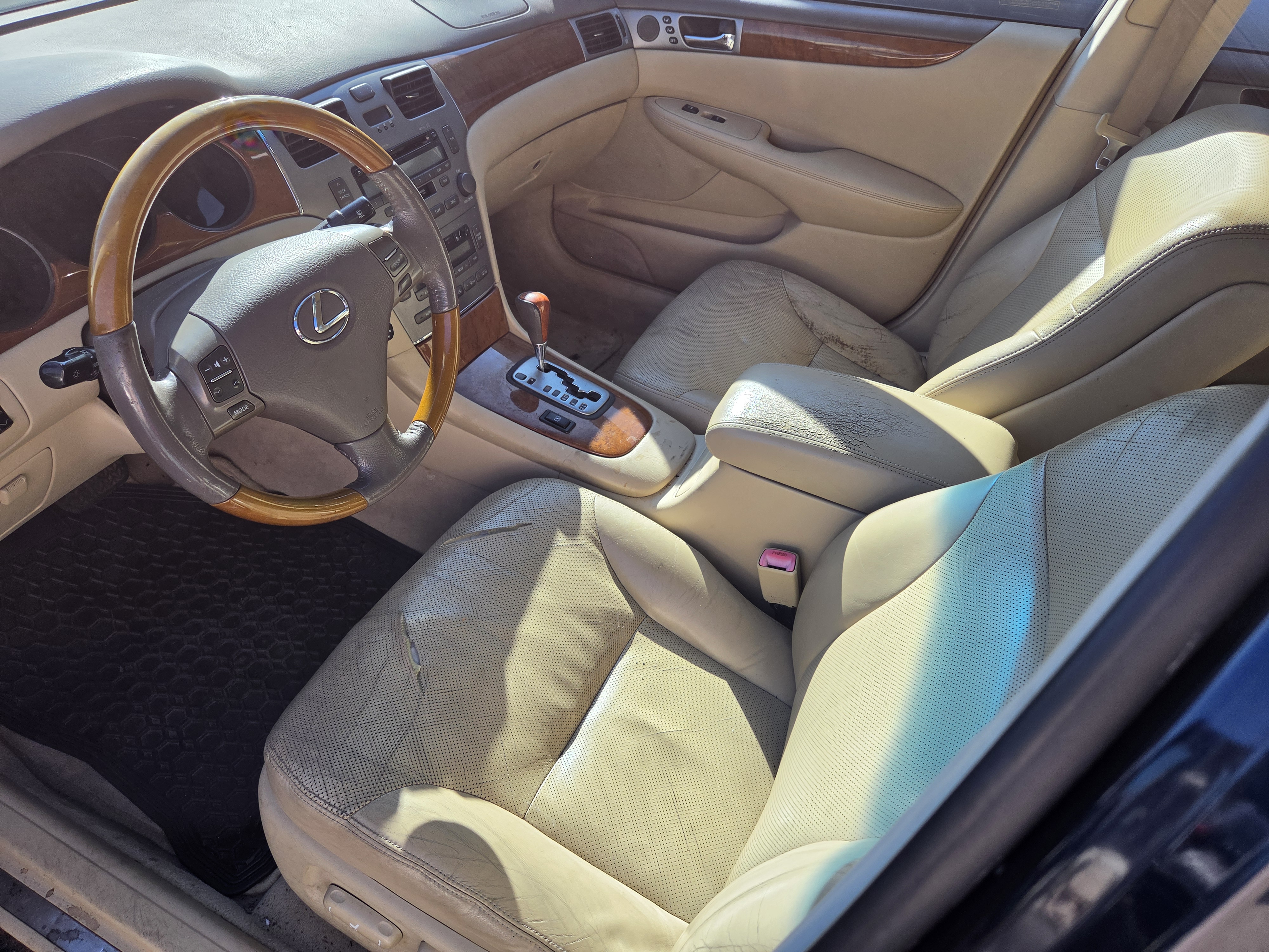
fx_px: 843
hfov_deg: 73.9
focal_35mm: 23
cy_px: 476
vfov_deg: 58.9
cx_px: 634
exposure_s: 1/1874
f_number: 1.8
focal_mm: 5.4
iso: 80
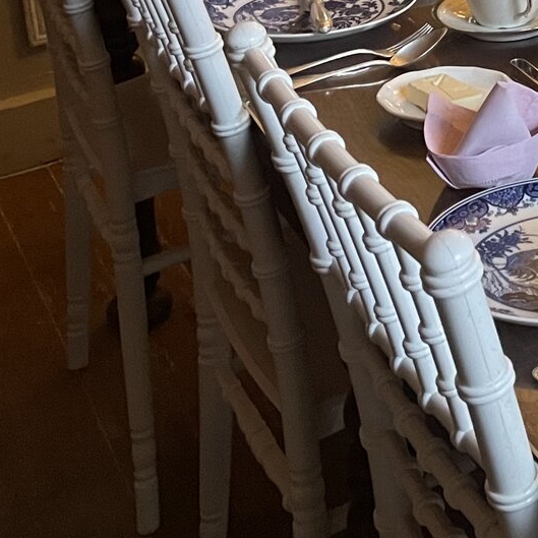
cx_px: 792
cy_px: -169
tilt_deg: -14.0
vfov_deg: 18.1
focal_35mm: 89
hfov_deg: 17.6
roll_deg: +2.4
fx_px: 1565
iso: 500
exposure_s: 1/33
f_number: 1.6
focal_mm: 4.2
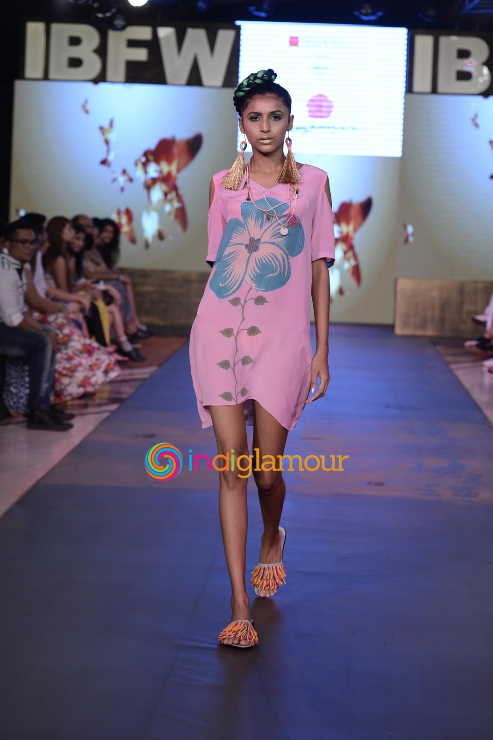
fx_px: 1766
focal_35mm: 86
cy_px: 370
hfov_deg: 15.9
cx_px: 246
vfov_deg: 23.6
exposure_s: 1/250
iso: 800
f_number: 4.5
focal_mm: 86
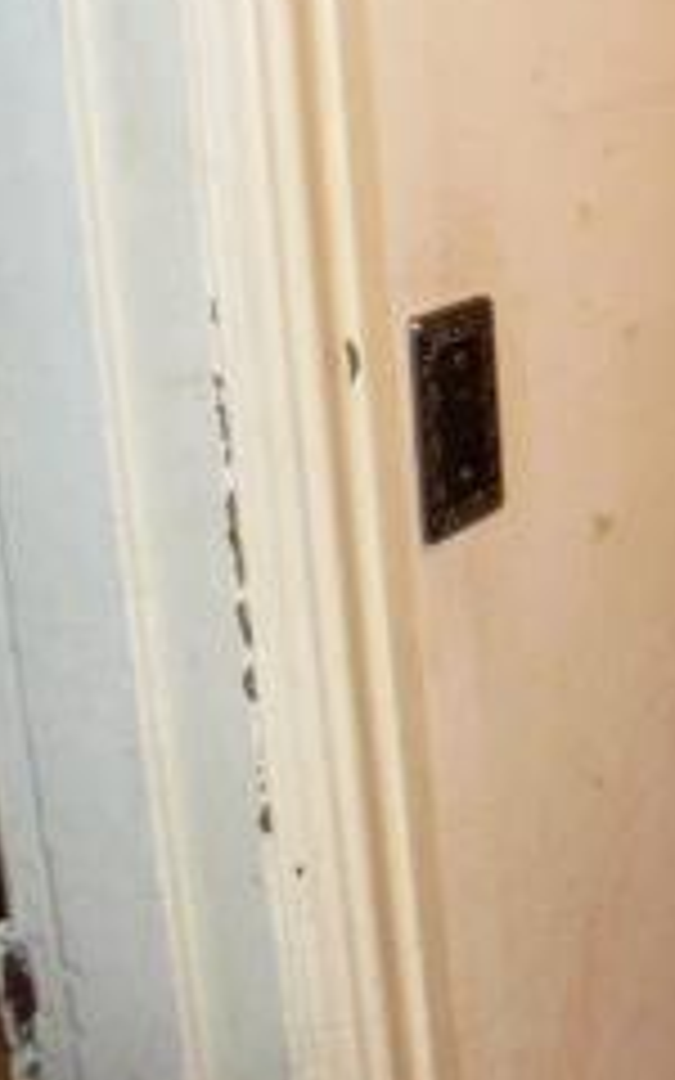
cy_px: 256
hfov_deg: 13.9
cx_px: 1359
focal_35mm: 79
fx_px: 2325
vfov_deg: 25.8
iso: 400
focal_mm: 5
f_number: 3.3
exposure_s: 1/30
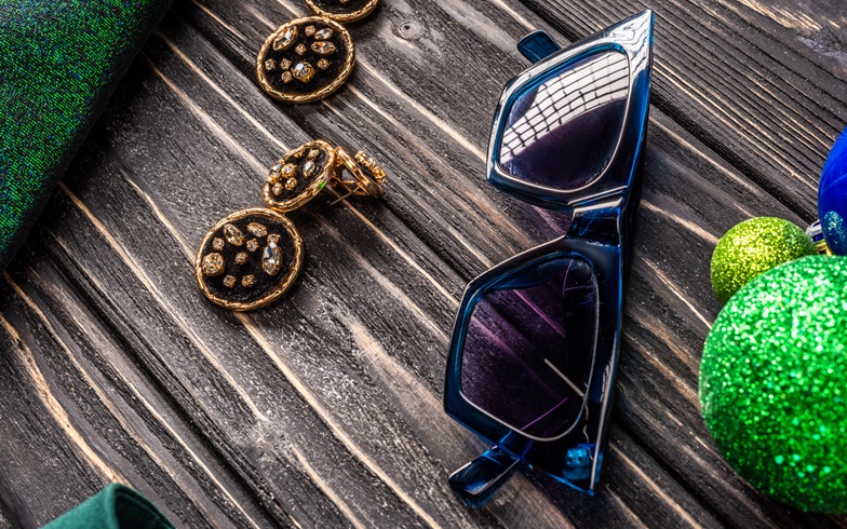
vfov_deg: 24.9
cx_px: 429
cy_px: 254
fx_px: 1200
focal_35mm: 52
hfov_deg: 38.9
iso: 160
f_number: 13
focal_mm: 50
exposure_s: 1/200
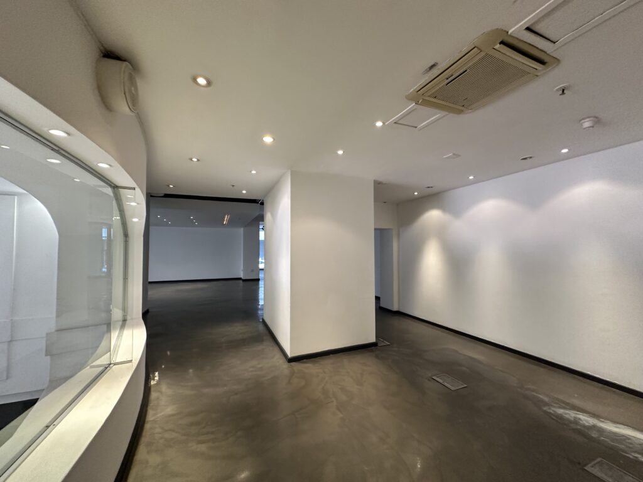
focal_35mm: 14
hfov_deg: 102.1
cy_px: 241
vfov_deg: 85.7
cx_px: 322
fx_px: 260
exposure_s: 1/100
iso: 250
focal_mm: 2.22
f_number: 2.2
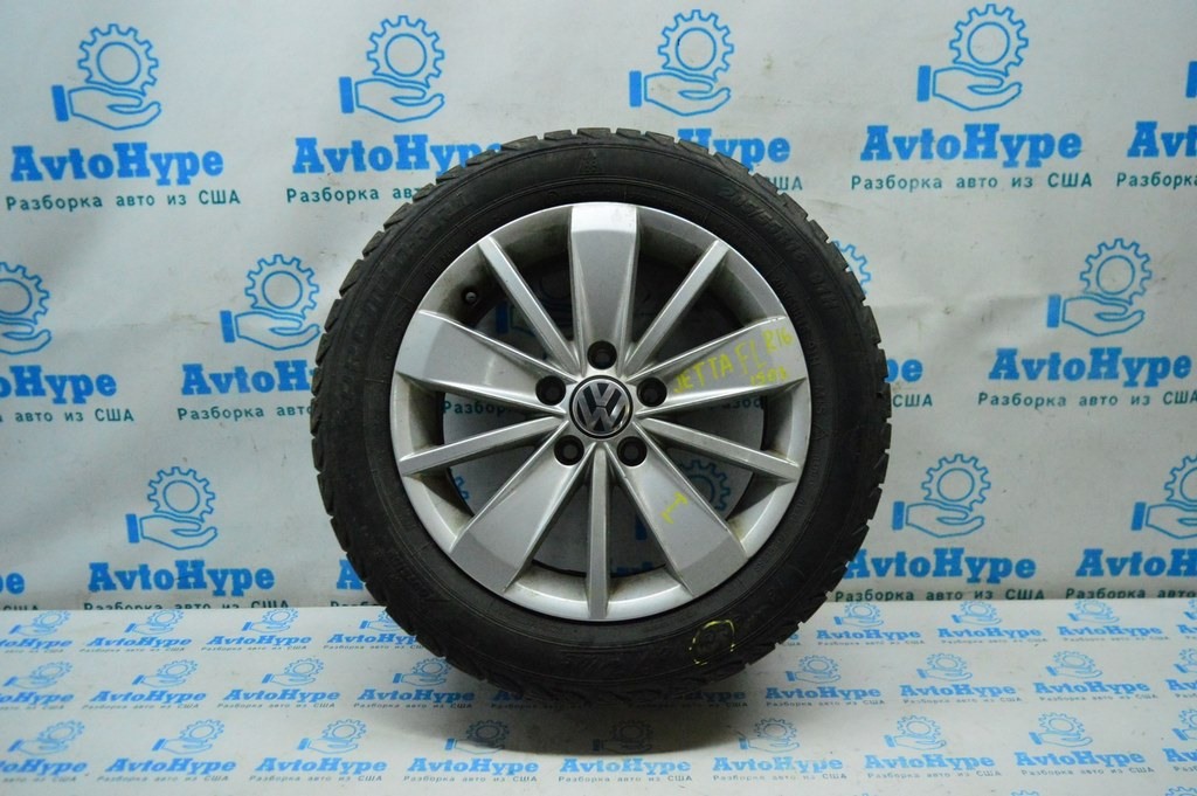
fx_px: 997
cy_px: 398
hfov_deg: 62.0
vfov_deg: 43.5
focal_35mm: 30
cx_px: 598
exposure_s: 1/1000
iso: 6400
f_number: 4
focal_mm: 20
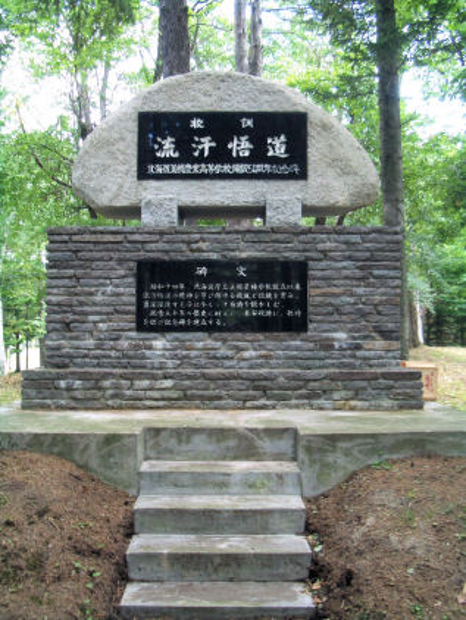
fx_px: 735
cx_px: 233
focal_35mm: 41
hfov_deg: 35.2
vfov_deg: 45.8
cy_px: 310
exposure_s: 1/100
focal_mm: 6.8
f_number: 2.8
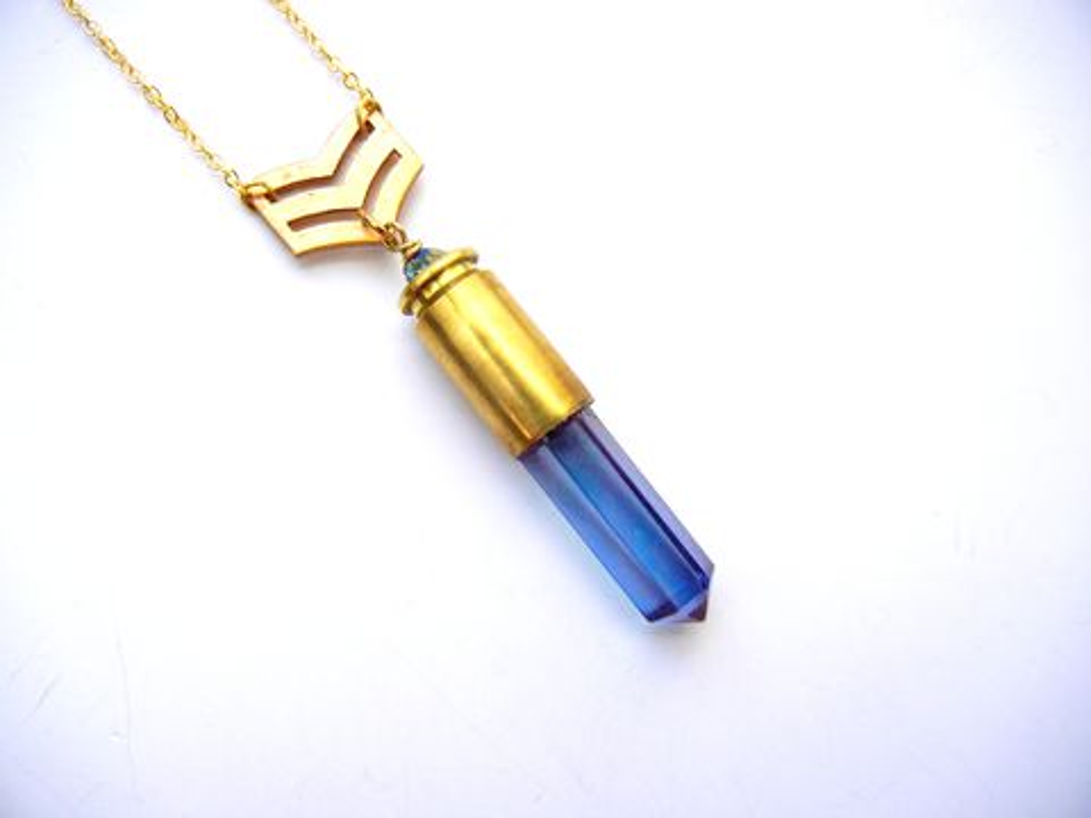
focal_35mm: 30
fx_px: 946
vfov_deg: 46.8
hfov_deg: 60.0
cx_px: 546
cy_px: 409
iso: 163
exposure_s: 1/30
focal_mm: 5.4
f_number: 3.5
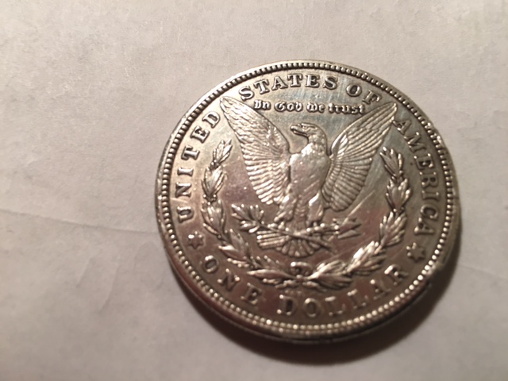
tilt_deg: -68.4
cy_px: 190
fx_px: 426
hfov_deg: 61.7
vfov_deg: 48.2
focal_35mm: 29
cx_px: 254
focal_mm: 4.15
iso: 25
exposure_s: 1/15
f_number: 2.2
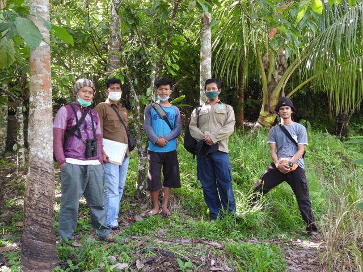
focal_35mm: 33
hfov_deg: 55.4
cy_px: 136
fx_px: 346
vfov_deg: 42.9
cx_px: 182
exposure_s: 1/50
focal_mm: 5.9
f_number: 3.2
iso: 100
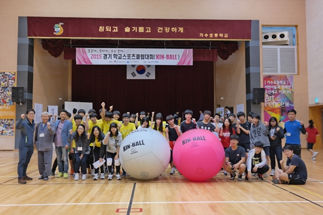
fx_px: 269
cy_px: 108
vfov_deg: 43.6
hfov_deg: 61.9
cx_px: 162
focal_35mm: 30
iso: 200
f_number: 3.5
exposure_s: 1/40
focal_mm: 20
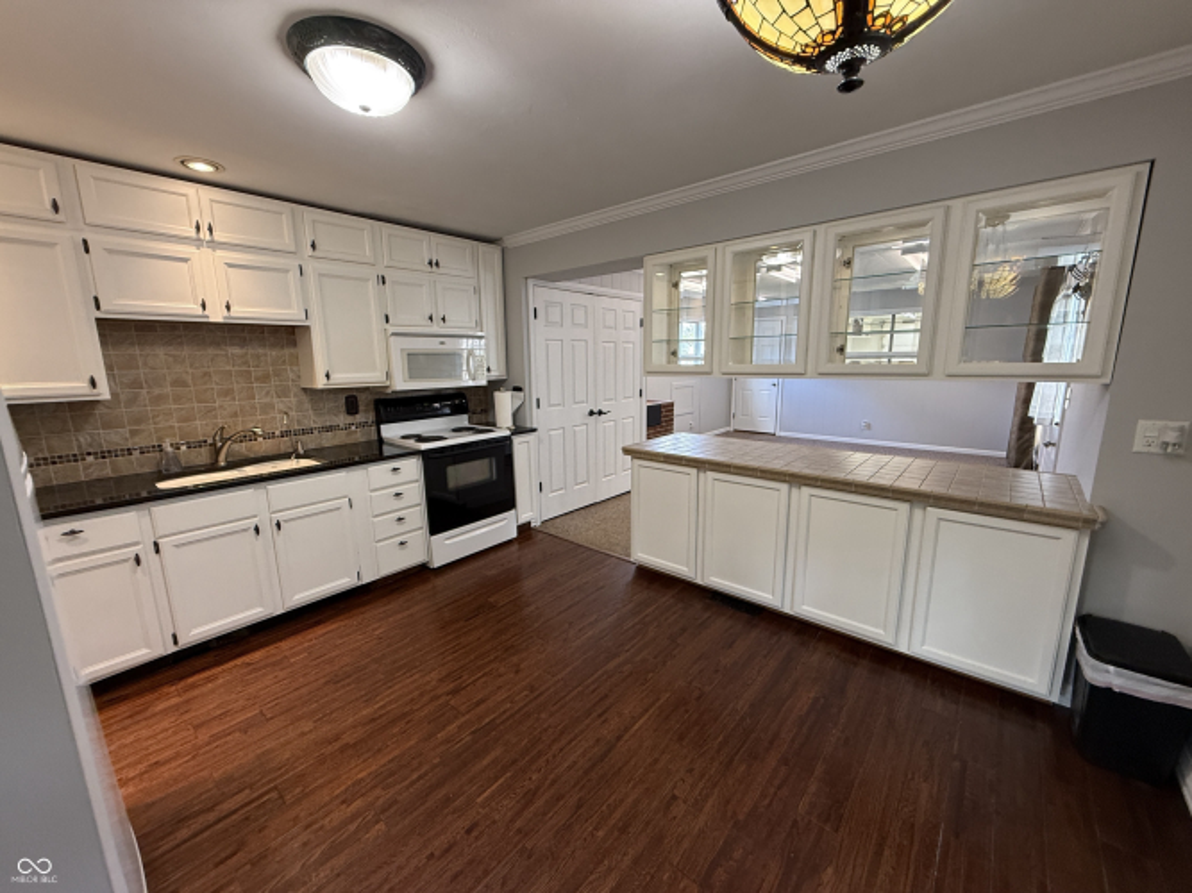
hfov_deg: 102.1
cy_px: 446
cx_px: 596
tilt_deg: -10.5
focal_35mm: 14
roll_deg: +0.2
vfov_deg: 85.7
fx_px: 482
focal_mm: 2.22
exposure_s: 1/60
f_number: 2.2
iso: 200
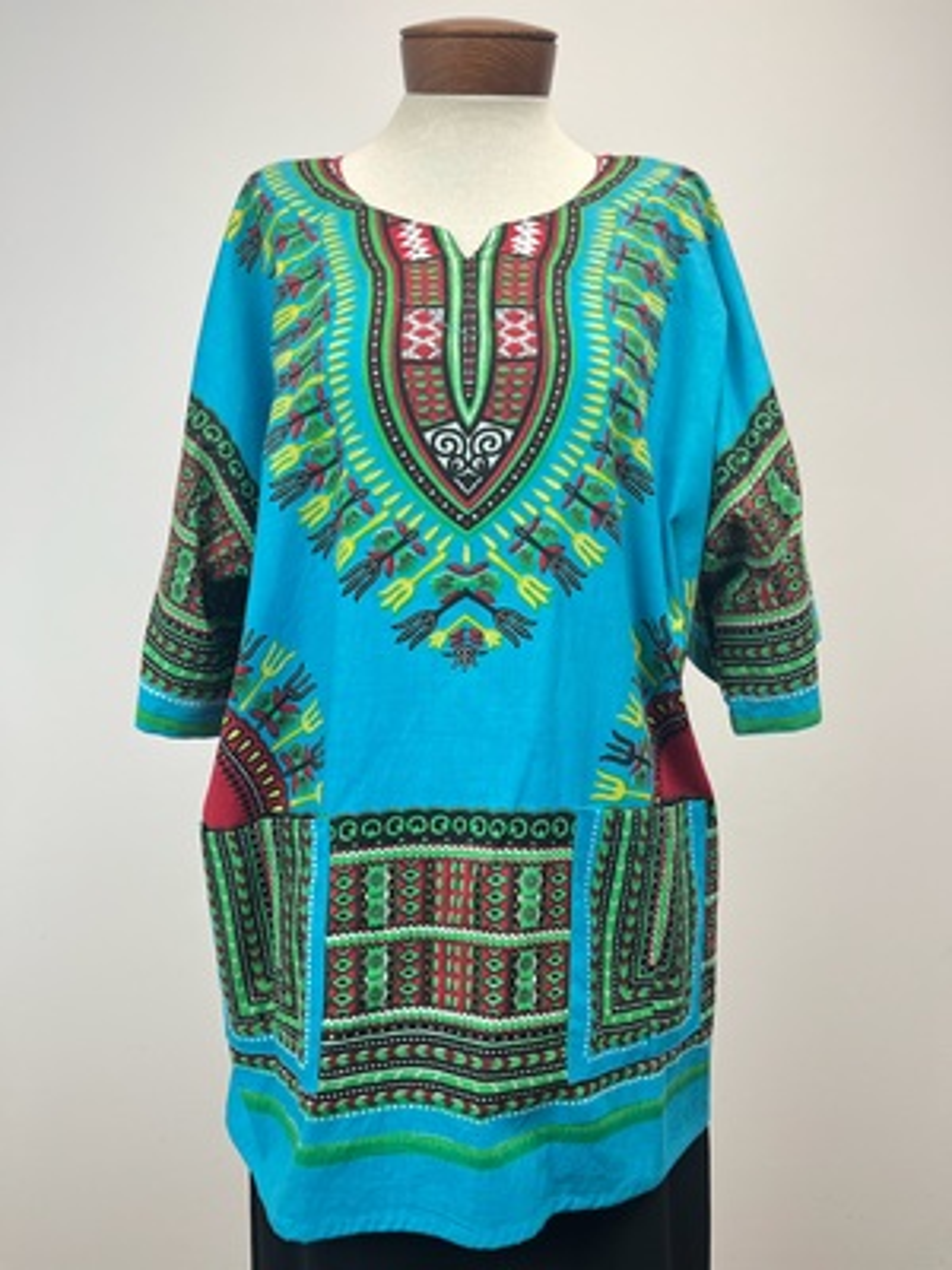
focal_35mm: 26
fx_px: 953
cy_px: 635
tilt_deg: -2.0
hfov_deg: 53.1
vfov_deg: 67.3
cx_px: 476
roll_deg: +0.7
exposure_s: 1/120
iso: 80
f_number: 1.6
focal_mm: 5.1
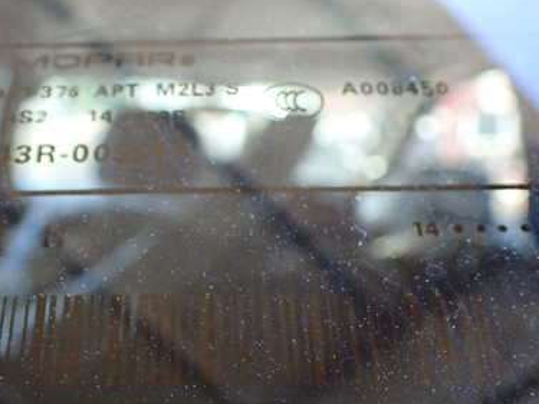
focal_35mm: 48
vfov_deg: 30.2
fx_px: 747
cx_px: 188
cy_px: 226
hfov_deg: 39.3
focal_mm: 5.4
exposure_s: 1/125
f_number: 2.3
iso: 500
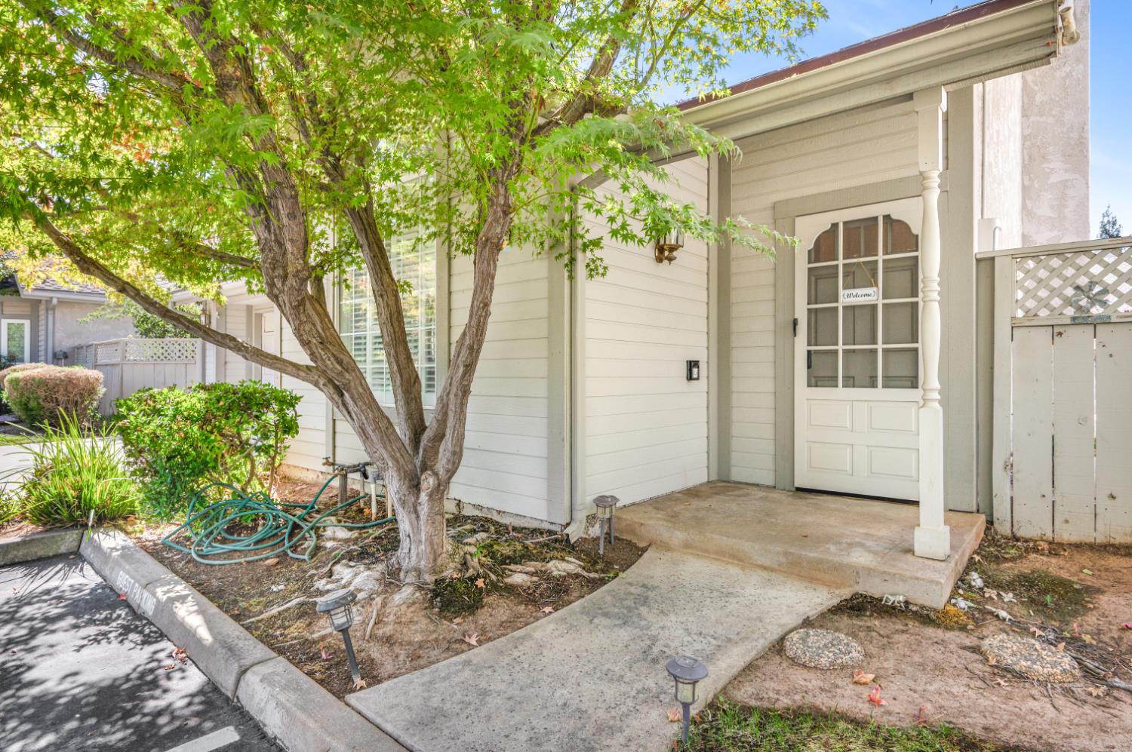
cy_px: 376
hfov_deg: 91.7
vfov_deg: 68.8
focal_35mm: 18
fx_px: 550
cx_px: 566
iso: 400
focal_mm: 17.5
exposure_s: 1/100
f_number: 5
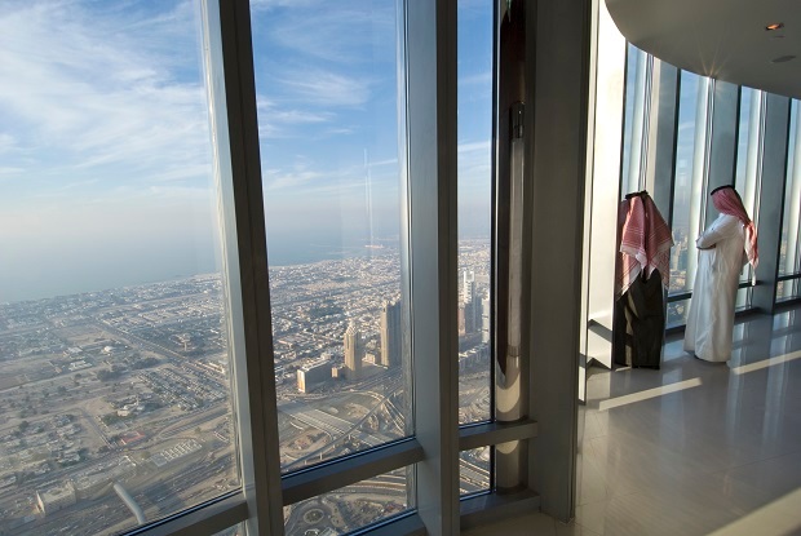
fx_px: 401
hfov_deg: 89.9
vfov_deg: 67.5
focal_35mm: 18
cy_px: 268
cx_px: 400
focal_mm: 12
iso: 100
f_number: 18
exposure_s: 1/6
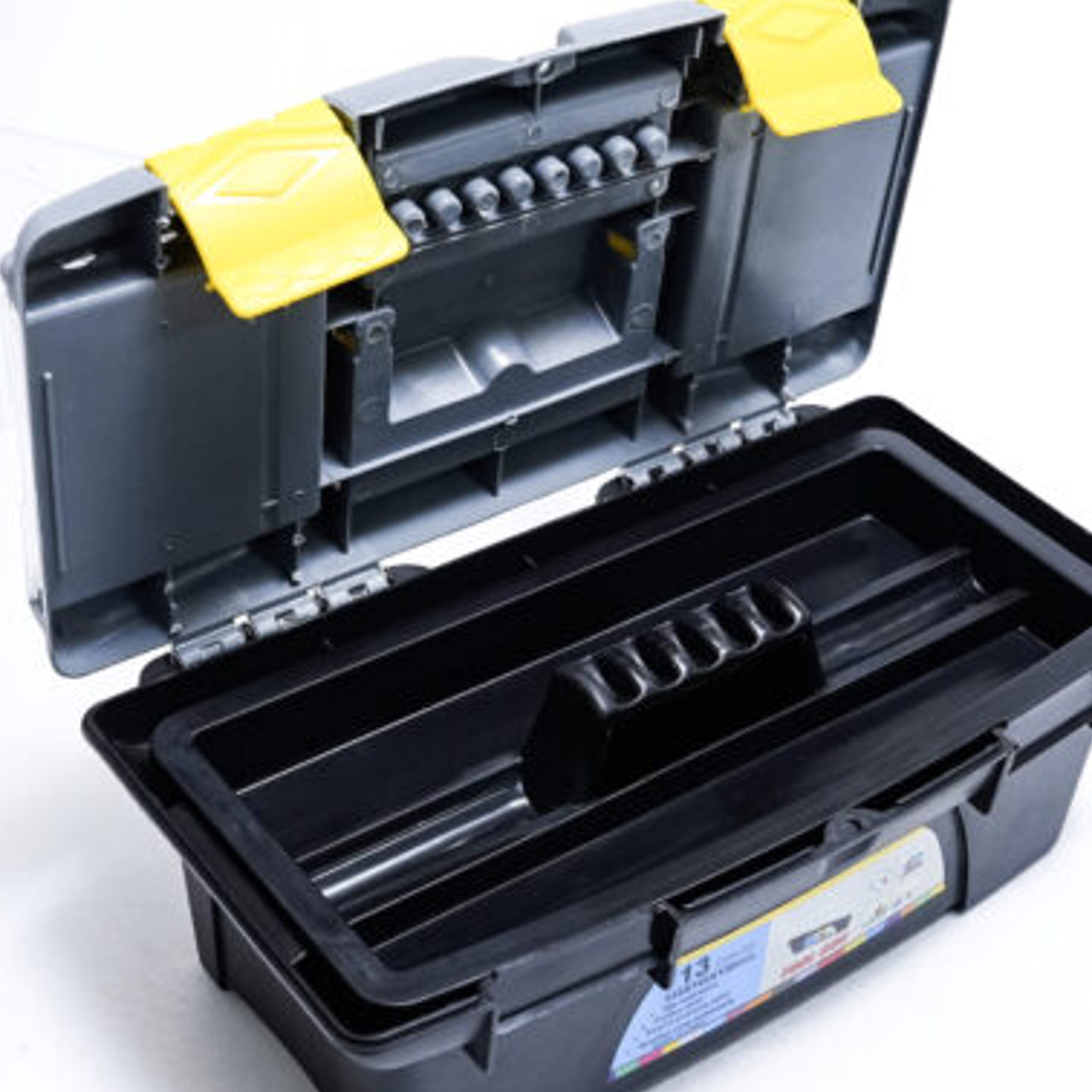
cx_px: 578
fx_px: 2248
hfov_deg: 27.3
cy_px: 581
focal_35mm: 63
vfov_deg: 27.3
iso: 3200
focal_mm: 40
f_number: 8
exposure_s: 1/250
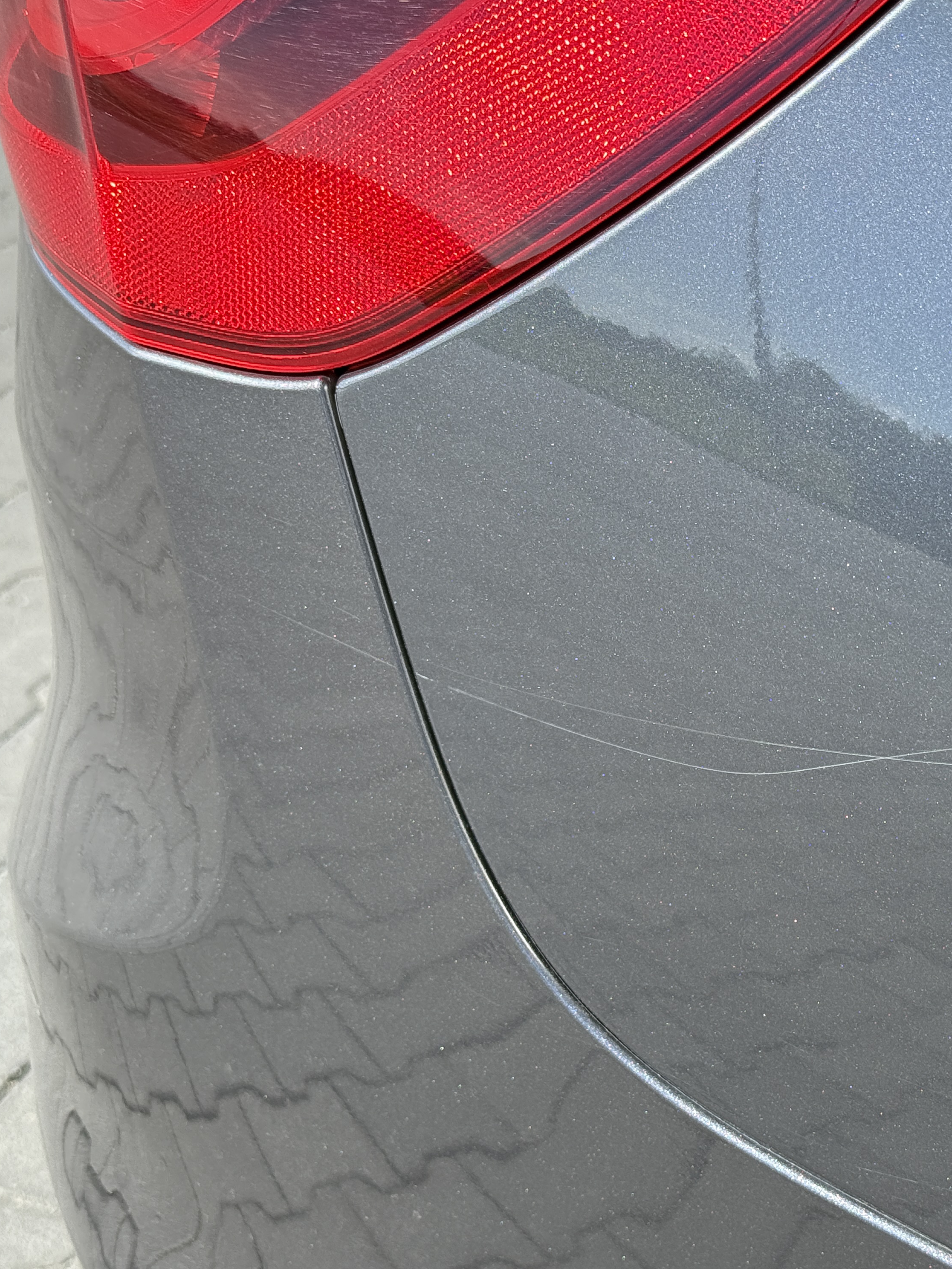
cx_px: 772
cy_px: 631
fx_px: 2383
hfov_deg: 22.3
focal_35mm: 65
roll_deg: +1.8
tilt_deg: -29.0
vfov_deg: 29.8
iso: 100
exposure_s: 1/1931
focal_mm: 6.76
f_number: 1.78
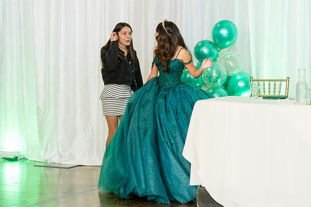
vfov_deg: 10.9
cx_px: 156
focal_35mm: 126
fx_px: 1089
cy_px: 104
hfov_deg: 16.3
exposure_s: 1/250
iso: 1600
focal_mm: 126
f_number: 2.8
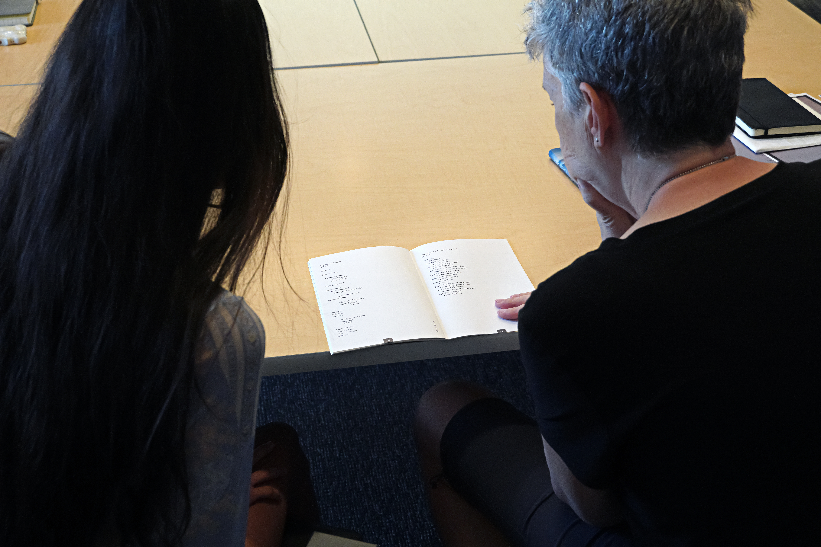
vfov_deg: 27.3
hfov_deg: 40.0
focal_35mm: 50
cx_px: 410
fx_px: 1129
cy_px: 274
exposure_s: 1/250
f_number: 5.6
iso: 1600
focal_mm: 33
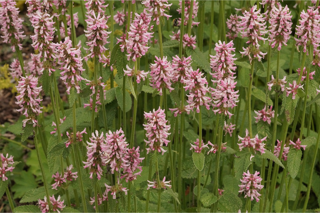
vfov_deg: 9.1
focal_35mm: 150
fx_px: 1333
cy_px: 106
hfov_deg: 13.7
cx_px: 160
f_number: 13
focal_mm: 100
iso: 1600
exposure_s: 1/160
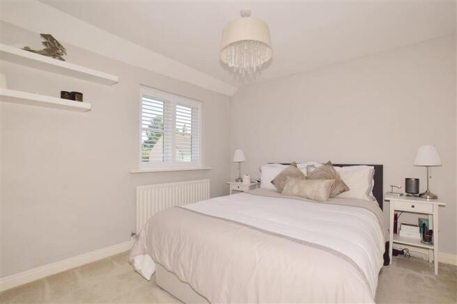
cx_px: 228
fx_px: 190
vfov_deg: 77.3
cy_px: 152
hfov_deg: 100.4
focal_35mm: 15
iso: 400
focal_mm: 10
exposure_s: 1/200
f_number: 14
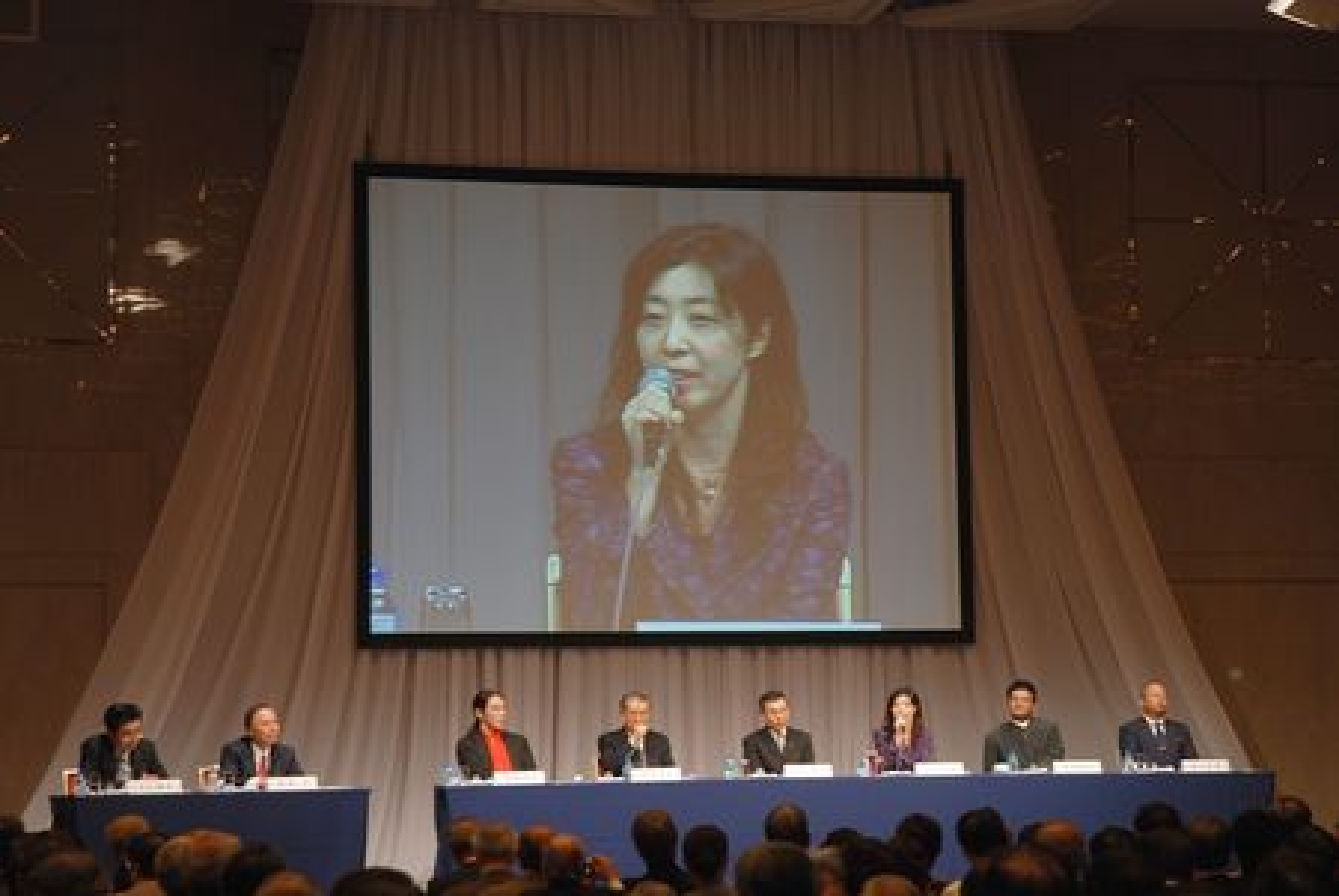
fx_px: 3071
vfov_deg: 16.6
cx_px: 670
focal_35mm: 82
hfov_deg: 24.6
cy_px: 448
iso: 200
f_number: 4.5
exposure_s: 1/15
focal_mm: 55
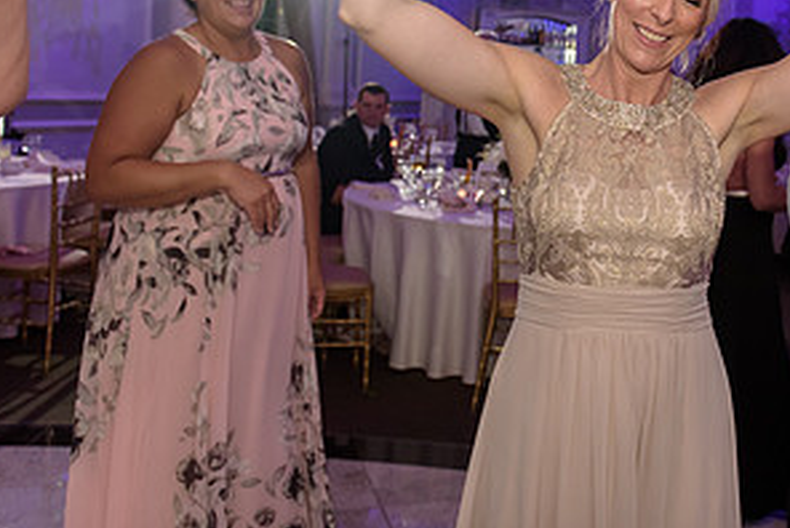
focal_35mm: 47
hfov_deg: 40.2
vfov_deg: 28.4
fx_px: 1032
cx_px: 630
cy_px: 151
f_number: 3.2
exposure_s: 1/125
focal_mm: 24
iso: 1600
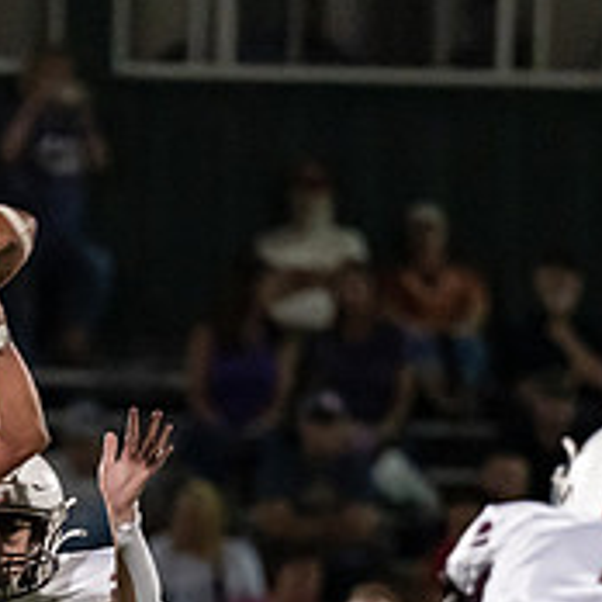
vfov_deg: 2.0
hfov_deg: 2.0
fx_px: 17491
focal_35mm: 889
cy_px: 753
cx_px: -26
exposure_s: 1/1250
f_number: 2.8
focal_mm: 200
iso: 3200
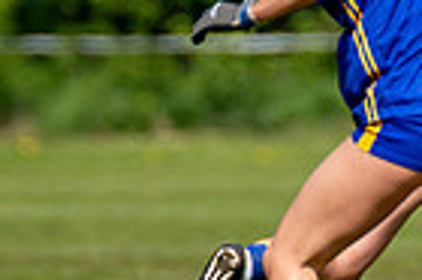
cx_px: 630
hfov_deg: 1.0
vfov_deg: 0.7
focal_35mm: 2071
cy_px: 119
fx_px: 24248
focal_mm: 300
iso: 160
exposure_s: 1/6400
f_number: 2.8
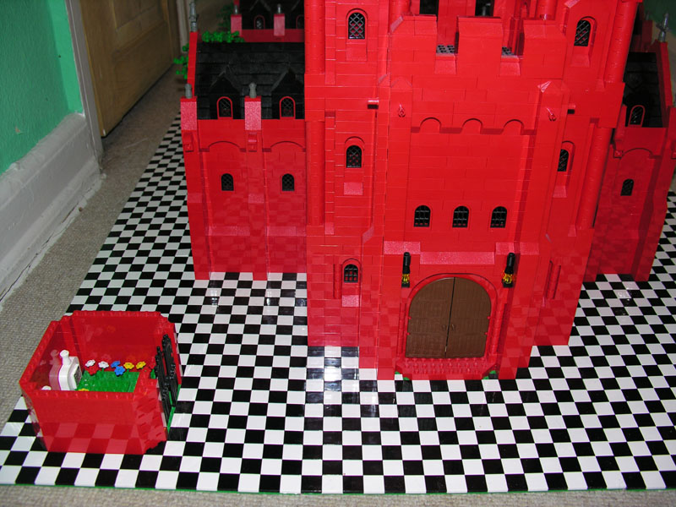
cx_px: 338
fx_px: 683
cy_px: 254
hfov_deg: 52.6
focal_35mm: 35
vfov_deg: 40.7
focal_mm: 8.9
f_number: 2.8
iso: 50
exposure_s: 1/60.1
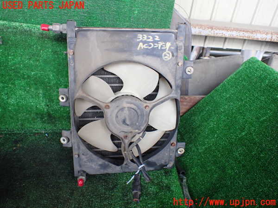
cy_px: 104
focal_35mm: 30
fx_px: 241
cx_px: 139
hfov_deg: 60.0
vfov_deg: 46.8
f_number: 2.3
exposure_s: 1/125
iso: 640
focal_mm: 5.4
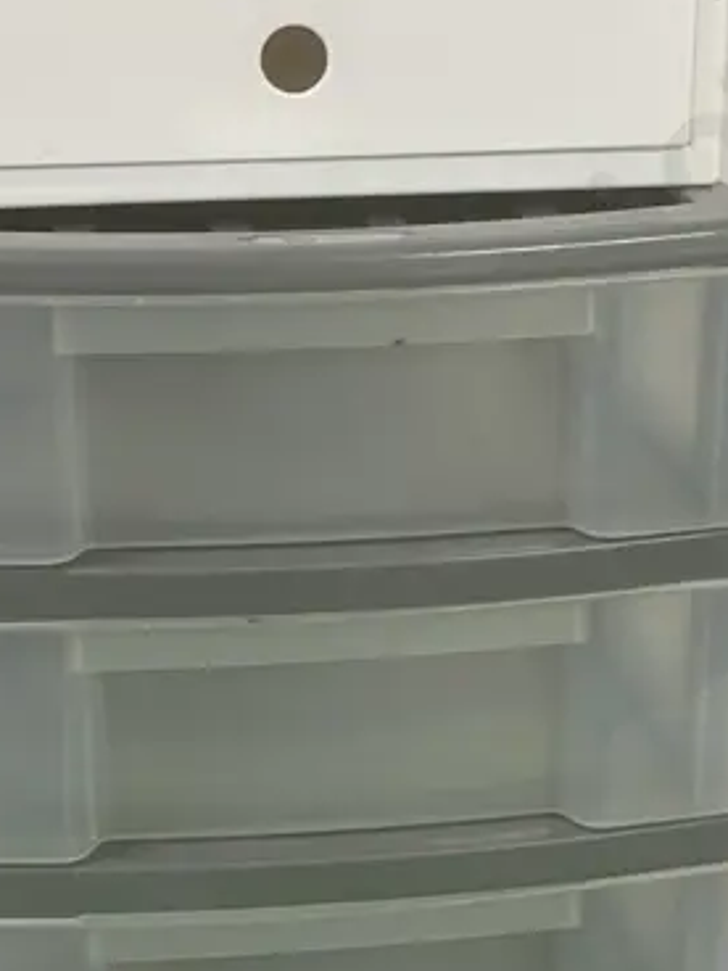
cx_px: 364
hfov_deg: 18.9
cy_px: 625
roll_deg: +2.7
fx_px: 2187
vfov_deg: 24.9
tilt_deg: -19.9
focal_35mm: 78
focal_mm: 3.99
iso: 125
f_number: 1.8
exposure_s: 1/50
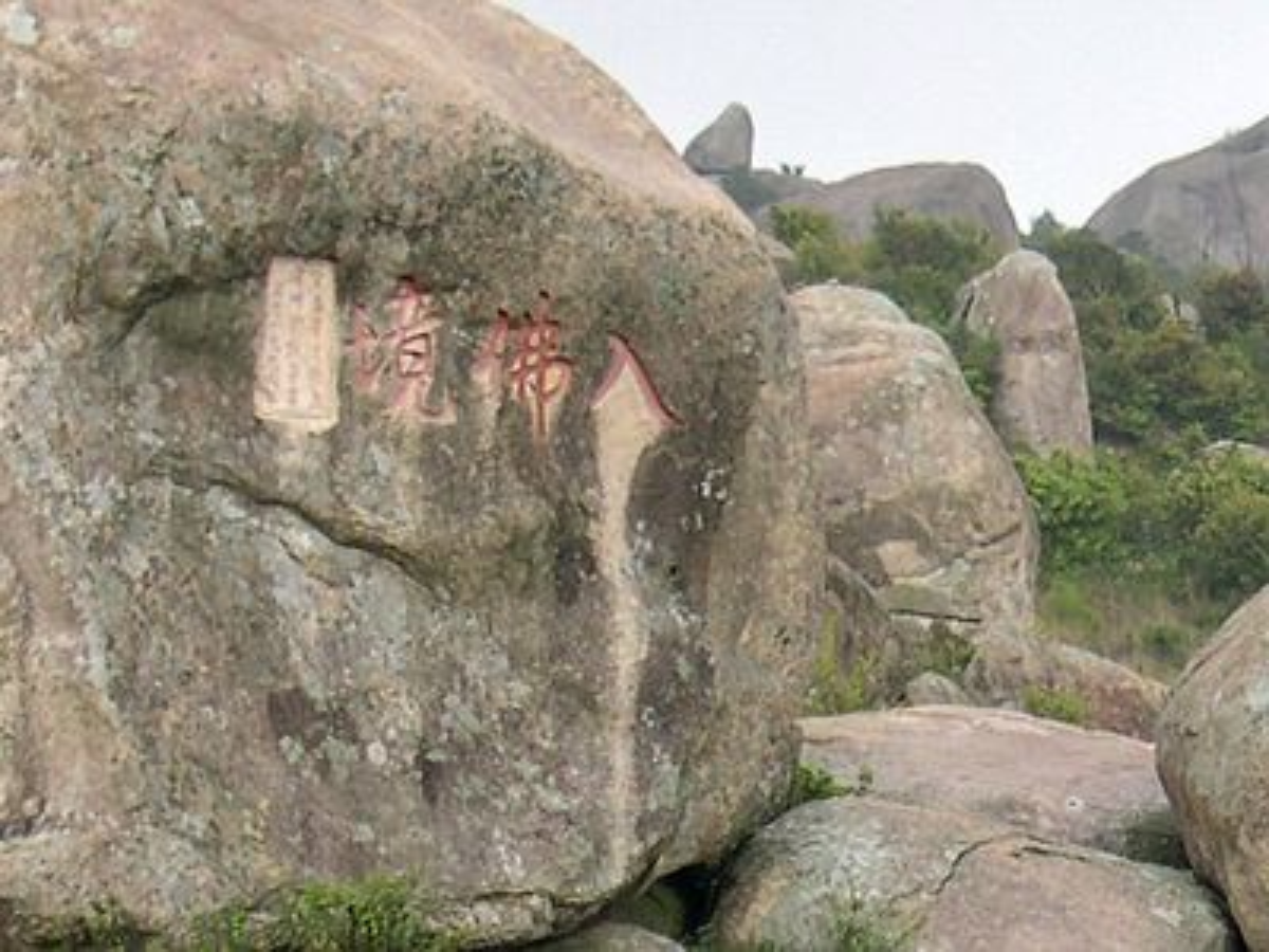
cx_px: 634
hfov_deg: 31.2
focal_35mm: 62
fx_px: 2273
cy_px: 476
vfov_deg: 23.7
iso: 100
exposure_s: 1/128
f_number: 3.5
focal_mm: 13.2
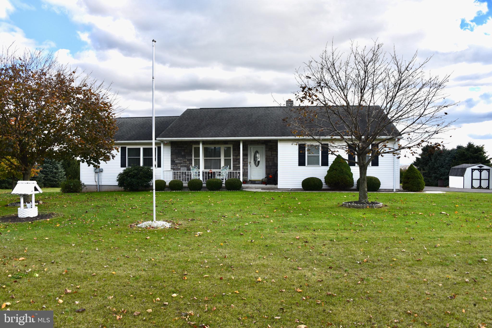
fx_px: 383
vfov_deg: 46.4
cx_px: 246
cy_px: 164
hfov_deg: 65.5
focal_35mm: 28
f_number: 8
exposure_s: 1/250
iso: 200
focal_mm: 28
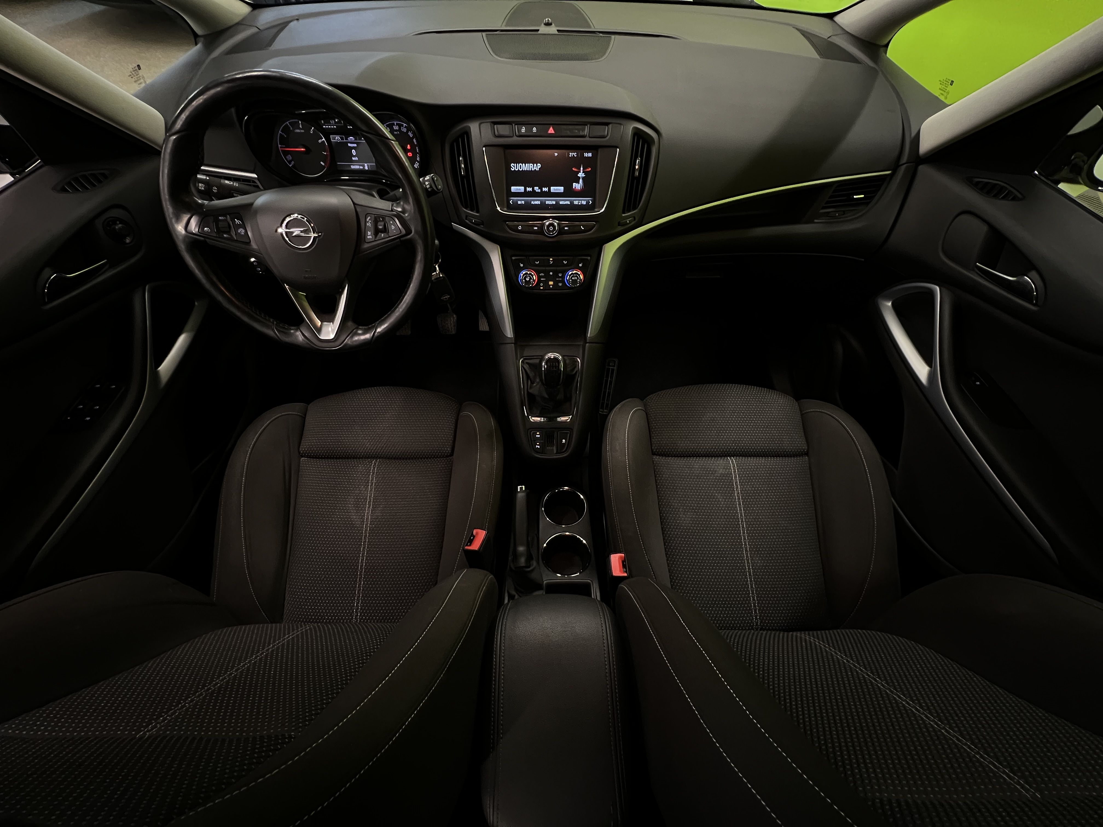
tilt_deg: -57.1
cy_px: 414
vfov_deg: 89.9
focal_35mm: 13
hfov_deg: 106.2
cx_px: 552
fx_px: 414
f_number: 1.8
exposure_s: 1/50
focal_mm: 1.57
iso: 400
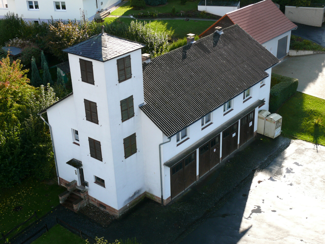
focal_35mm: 48
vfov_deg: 30.3
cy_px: 122
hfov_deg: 39.7
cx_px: 162
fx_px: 451
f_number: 4.5
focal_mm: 9.8
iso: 100
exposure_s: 1/200
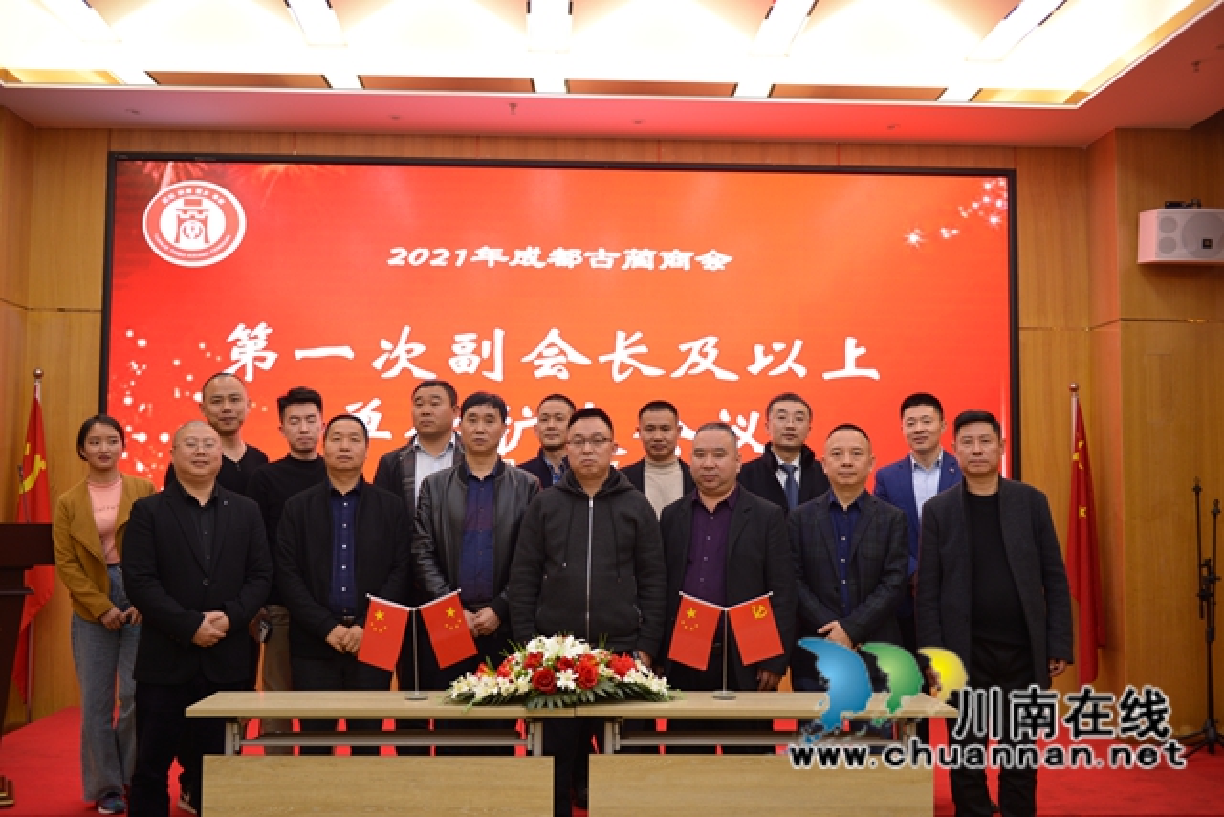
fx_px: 1292
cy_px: 408
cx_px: 612
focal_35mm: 38
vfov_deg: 35.1
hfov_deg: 50.7
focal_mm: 38
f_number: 2.8
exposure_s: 1/40
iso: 500
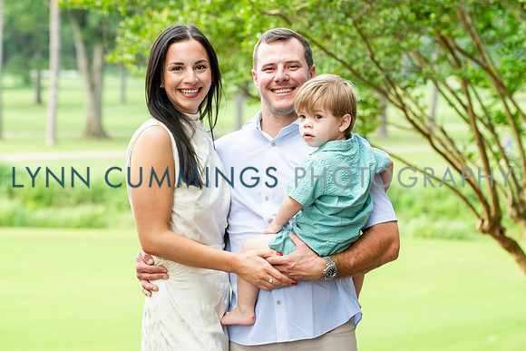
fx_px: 1528
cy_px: 170
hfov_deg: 19.5
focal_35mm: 105
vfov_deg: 13.1
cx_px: 273
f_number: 3.5
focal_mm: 78
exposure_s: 1/400
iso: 250
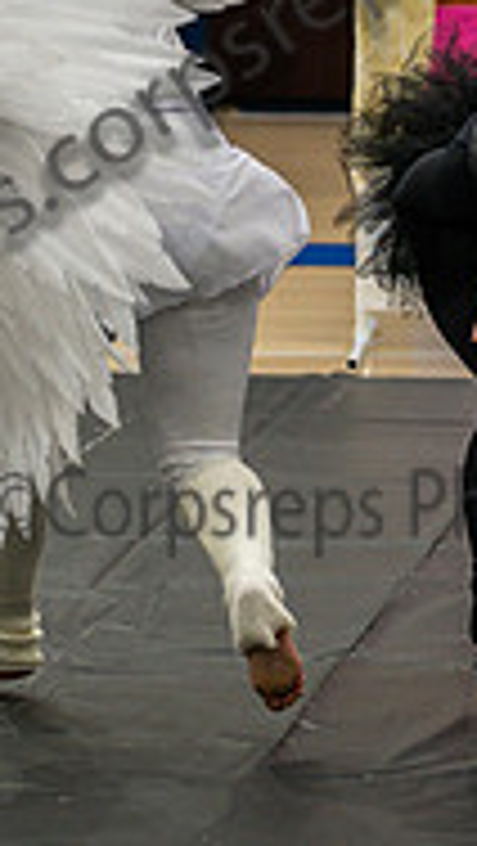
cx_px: 230
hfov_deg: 4.4
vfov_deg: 7.8
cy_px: 94
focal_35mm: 276
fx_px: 6195
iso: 1800
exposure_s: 1/500
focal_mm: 110
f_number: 4
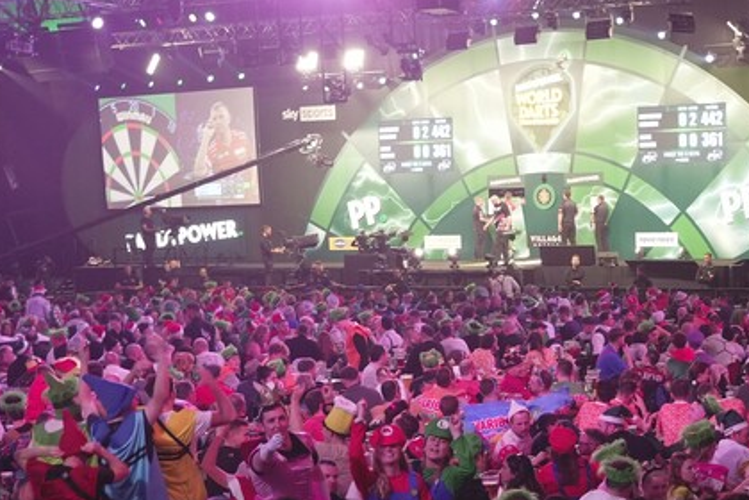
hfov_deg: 31.9
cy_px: 492
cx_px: 615
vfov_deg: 21.5
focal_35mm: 61
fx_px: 1269
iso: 800
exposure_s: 1/50
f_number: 2.8
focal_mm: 16
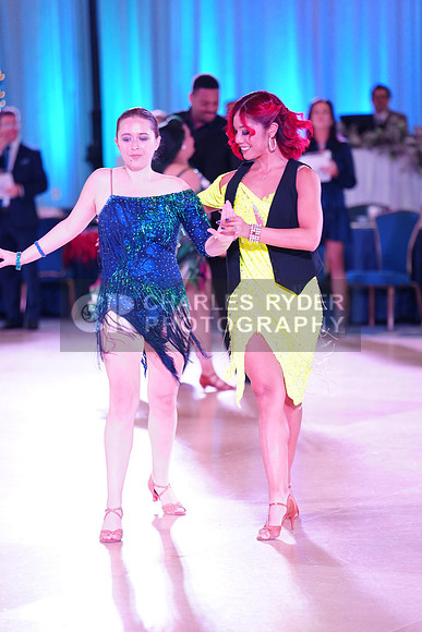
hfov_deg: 10.0
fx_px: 2407
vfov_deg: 15.0
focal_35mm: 137
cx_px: 211
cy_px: 316
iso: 2500
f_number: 2.8
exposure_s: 1/400
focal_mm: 137
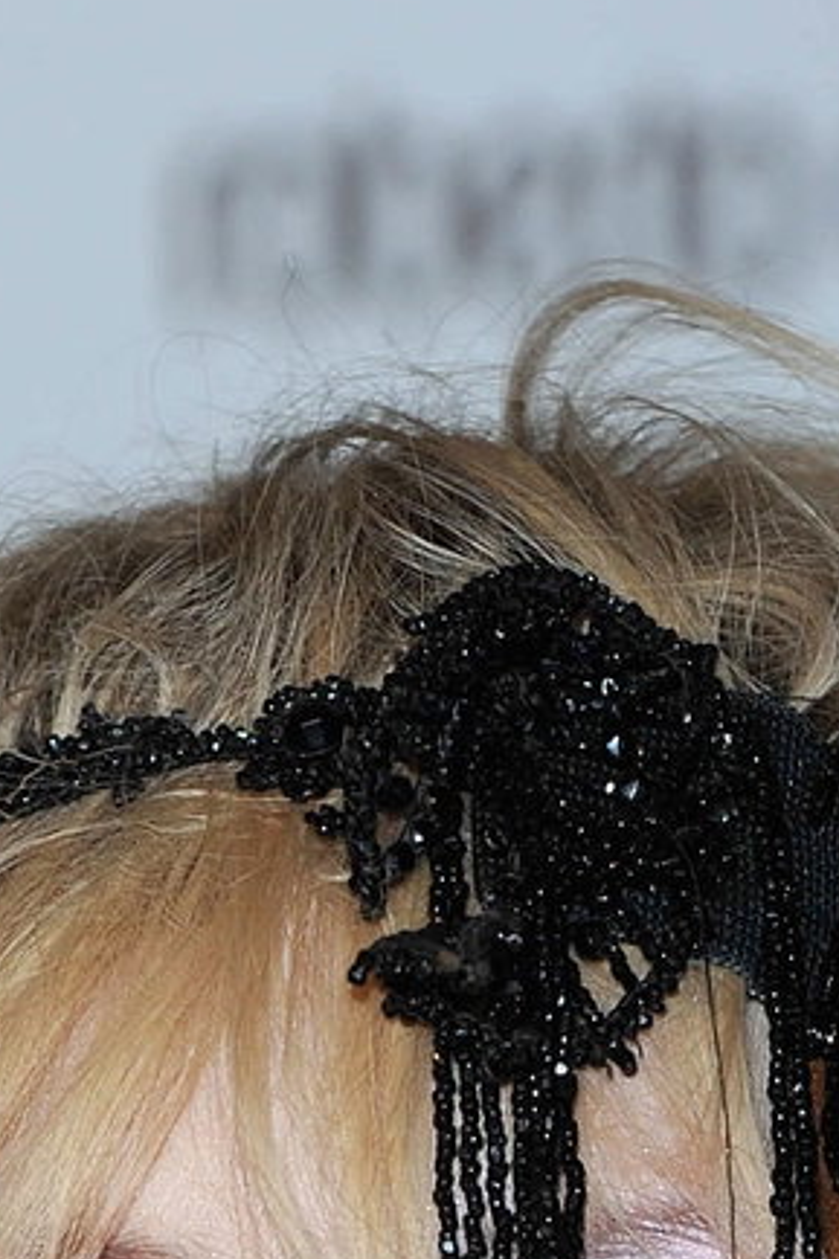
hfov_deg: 2.4
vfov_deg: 3.6
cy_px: 2428
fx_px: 19626
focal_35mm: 561
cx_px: 444
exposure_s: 1/250
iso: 400
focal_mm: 135
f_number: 5.6
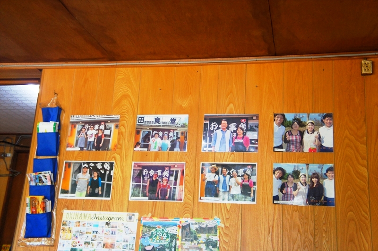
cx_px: 189
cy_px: 126
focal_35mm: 50
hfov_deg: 40.0
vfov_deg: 27.2
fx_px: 519
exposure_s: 1/160
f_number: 4.5
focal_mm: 33
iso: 1600
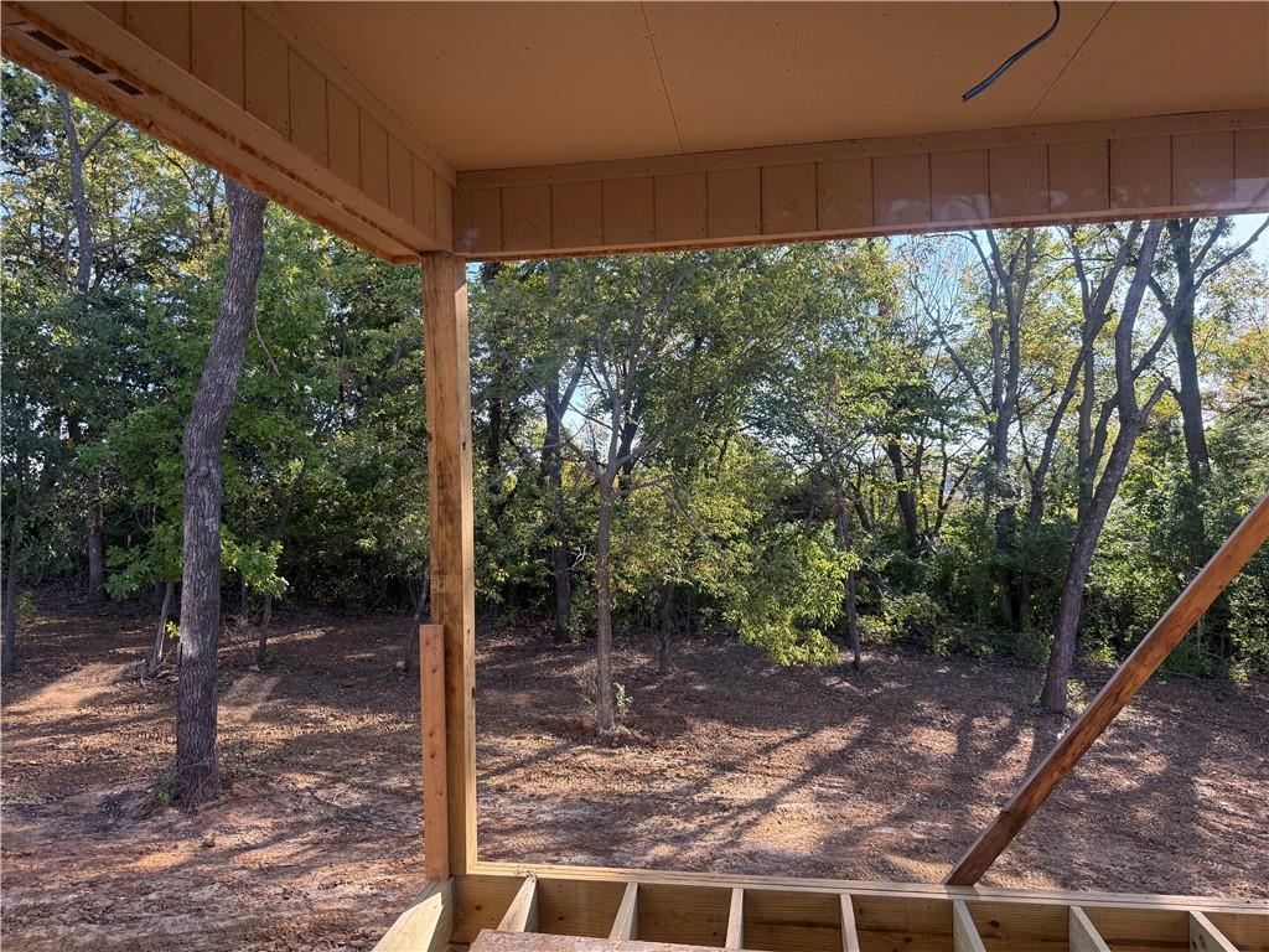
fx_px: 880
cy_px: 476
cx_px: 634
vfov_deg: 56.8
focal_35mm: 24
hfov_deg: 71.6
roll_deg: +0.8
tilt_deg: -0.3
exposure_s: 1/571
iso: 100
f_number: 1.78
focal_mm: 6.76
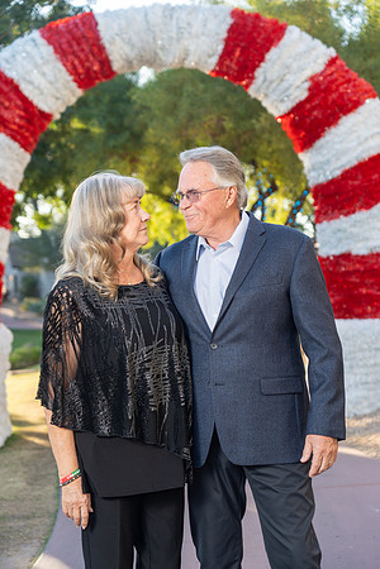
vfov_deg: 29.7
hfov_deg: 20.0
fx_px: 1077
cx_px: 190
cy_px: 284
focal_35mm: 68
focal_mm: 68
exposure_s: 1/200
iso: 160
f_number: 4
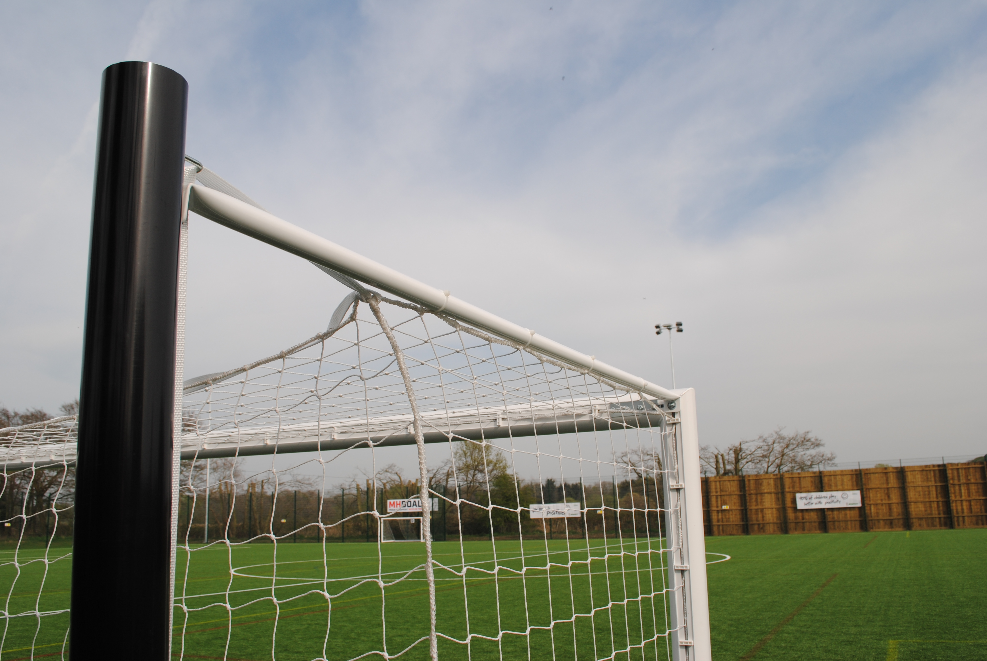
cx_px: 494
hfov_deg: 61.9
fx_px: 823
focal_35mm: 30
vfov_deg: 43.7
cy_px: 330
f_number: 8
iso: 100
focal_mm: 20
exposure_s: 1/250
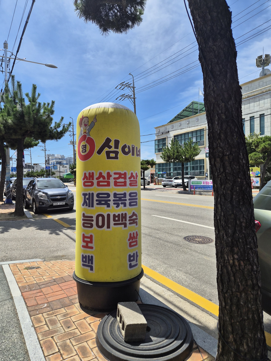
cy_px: 180
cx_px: 136
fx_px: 240
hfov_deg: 58.9
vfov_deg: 73.9
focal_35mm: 23
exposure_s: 1/5664
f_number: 1.8
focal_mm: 5.4
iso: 80
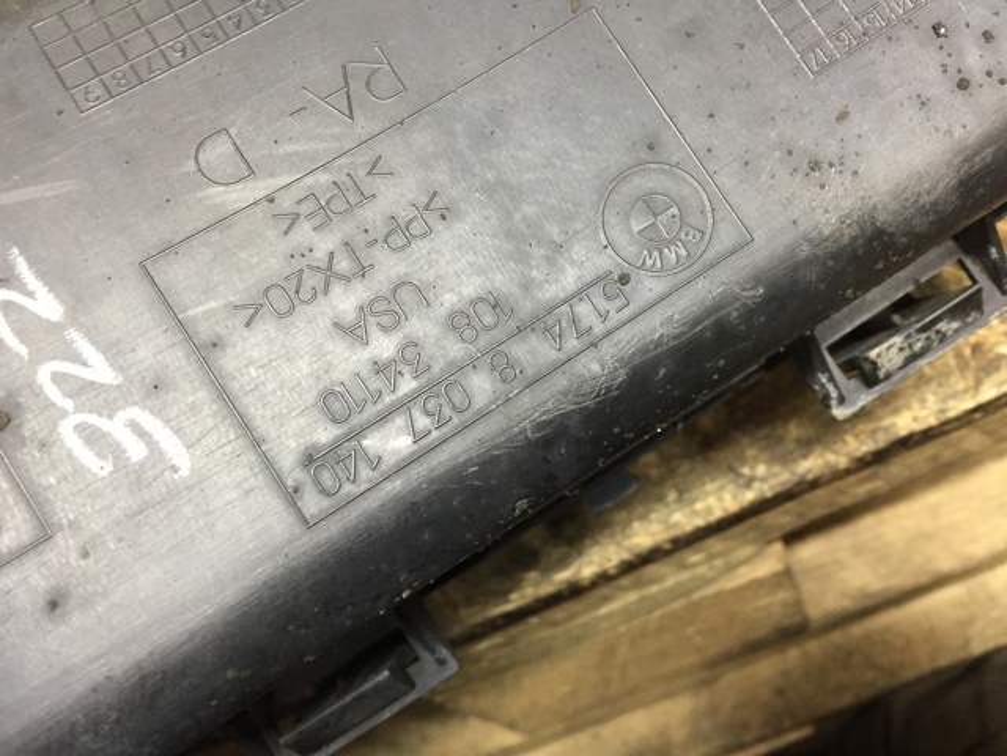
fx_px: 844
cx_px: 504
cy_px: 378
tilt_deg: -57.0
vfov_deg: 48.2
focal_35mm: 29
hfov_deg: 61.7
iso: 160
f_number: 2.2
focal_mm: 4.15
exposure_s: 1/33
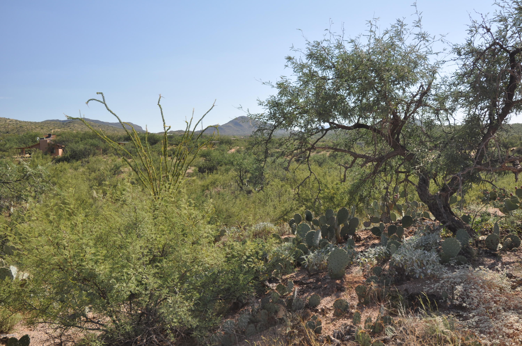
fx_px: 521
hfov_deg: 53.2
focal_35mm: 36
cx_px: 261
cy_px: 173
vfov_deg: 36.8
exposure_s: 1/200
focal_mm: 24
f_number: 7.1
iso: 200
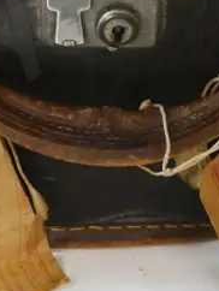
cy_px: -38
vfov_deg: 10.5
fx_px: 1566
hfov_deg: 8.0
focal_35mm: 186
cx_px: 100
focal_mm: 22
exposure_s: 1/100
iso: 3200
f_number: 5
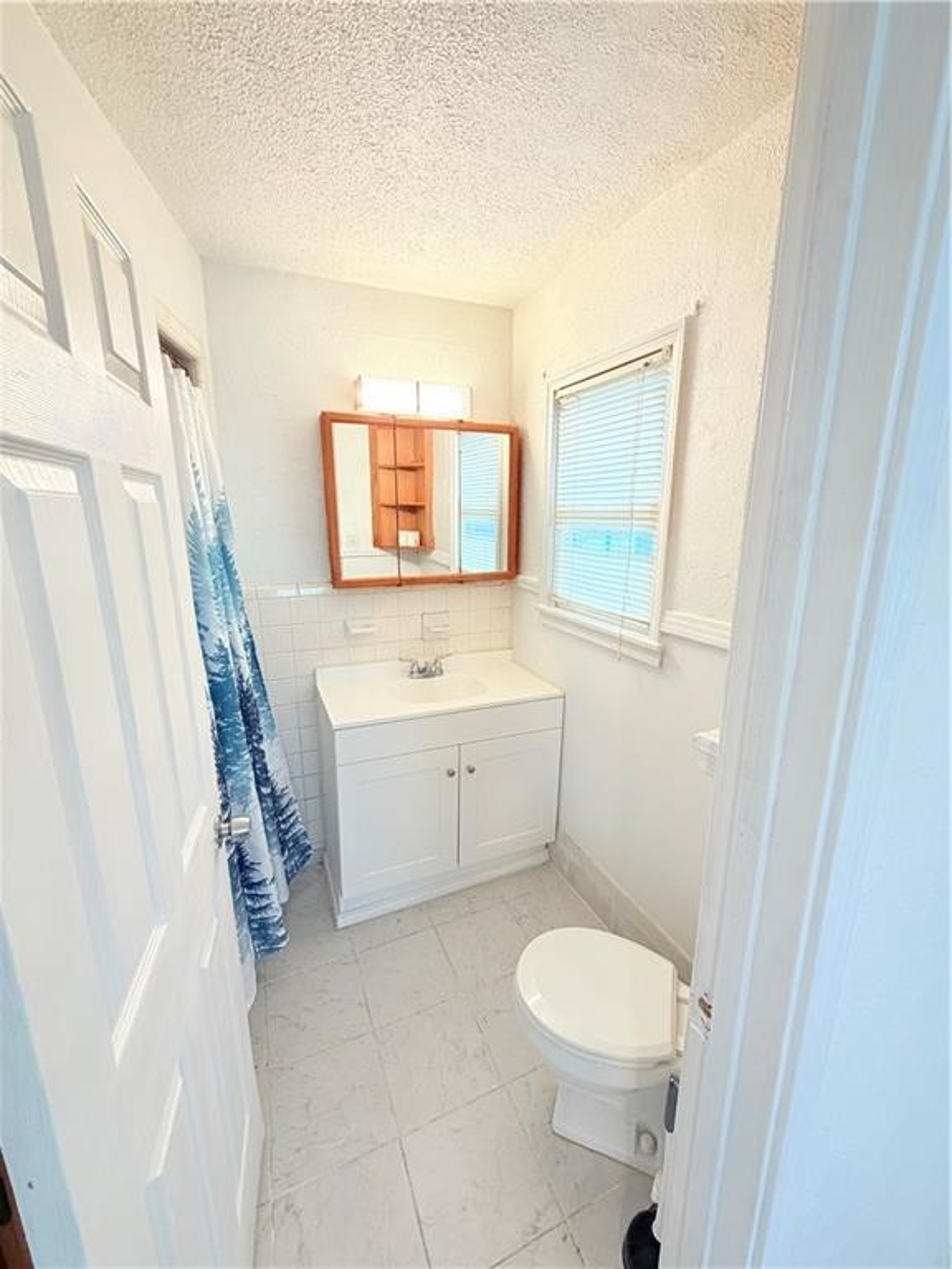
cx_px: 476
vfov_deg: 102.1
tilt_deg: -14.1
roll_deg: +0.2
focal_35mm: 14
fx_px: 513
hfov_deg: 85.7
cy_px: 634
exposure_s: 1/120
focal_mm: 2.22
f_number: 2.2
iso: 320
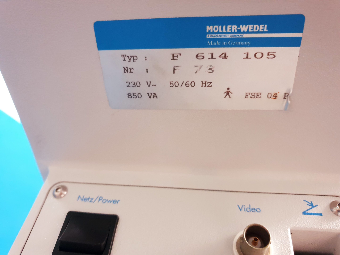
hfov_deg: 67.3
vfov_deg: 53.1
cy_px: 128
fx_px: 255
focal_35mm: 26
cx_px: 170
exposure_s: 1/17
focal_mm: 4.3
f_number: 1.5
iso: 250
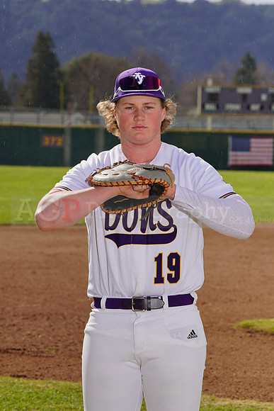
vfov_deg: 11.0
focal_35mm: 187
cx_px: 137
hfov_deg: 7.3
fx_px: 2133
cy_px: 206
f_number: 11
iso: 100
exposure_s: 1/250
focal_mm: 187
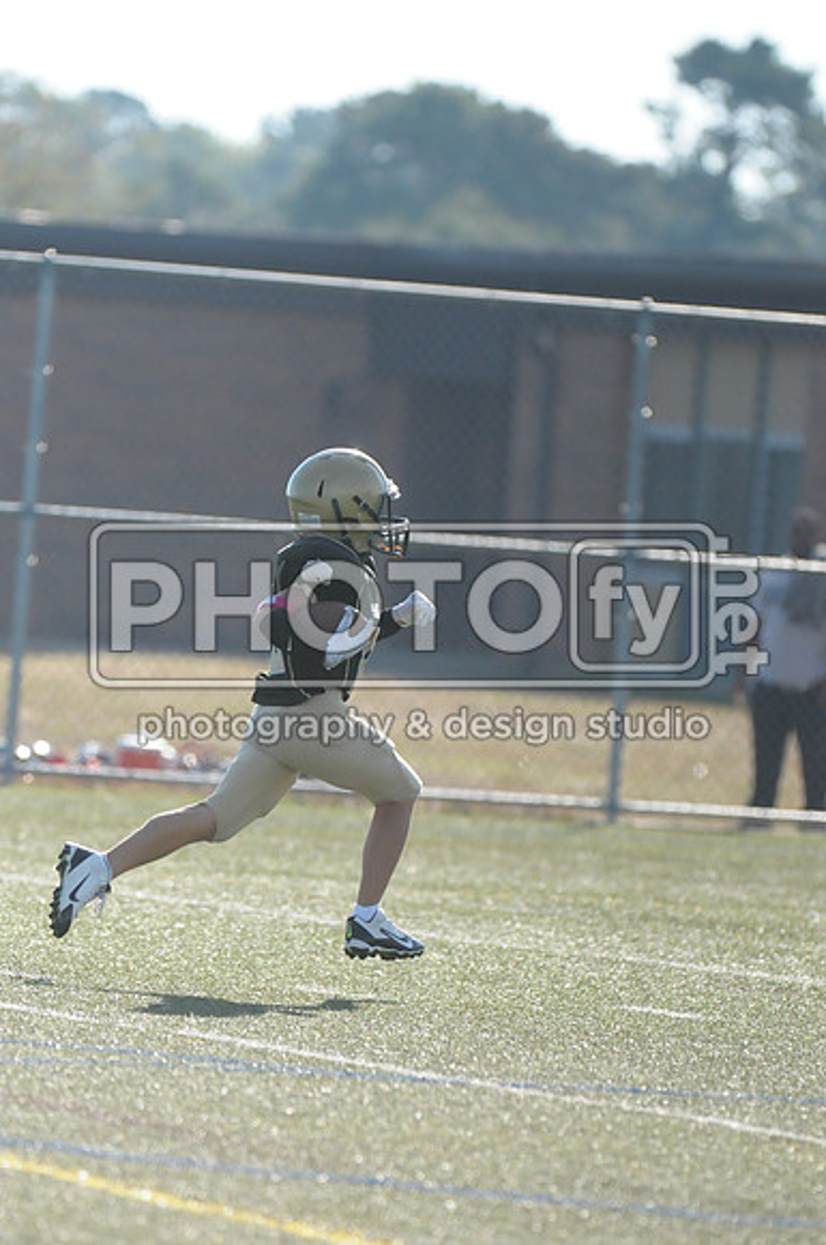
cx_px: 413
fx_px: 13979
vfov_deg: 5.1
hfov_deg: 3.4
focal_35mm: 405
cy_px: 622
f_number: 4
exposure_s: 1/8000
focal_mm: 270
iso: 1600
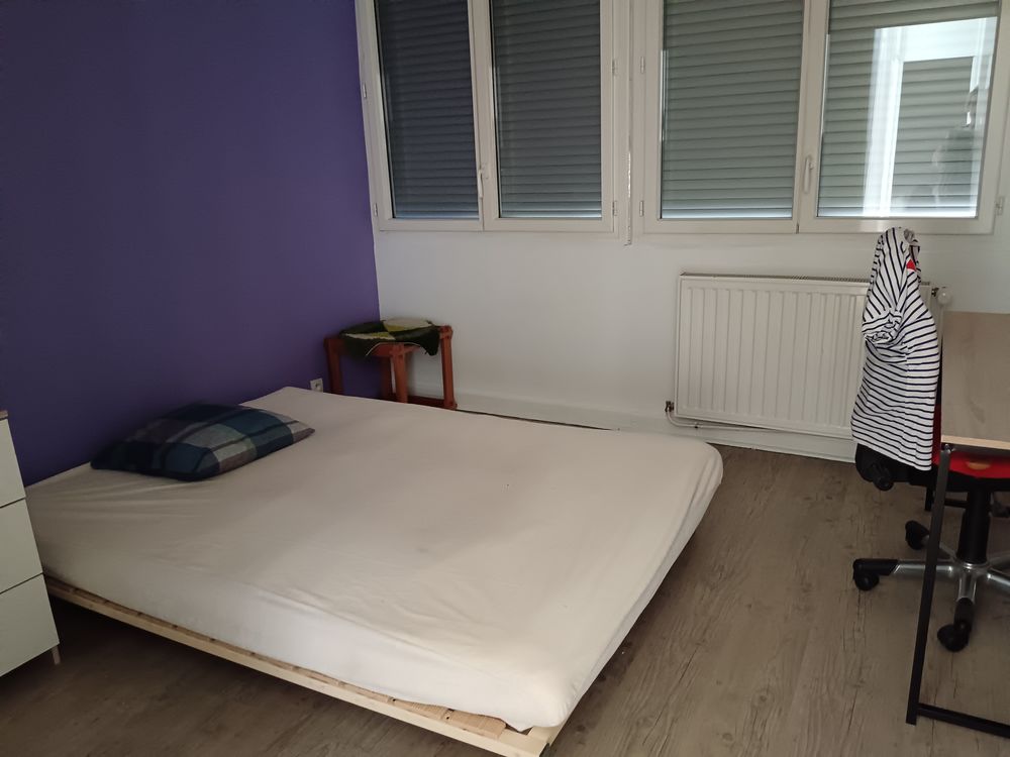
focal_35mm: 27
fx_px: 788
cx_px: 505
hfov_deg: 65.3
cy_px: 378
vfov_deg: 51.4
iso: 3512
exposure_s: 1/20
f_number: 1.9
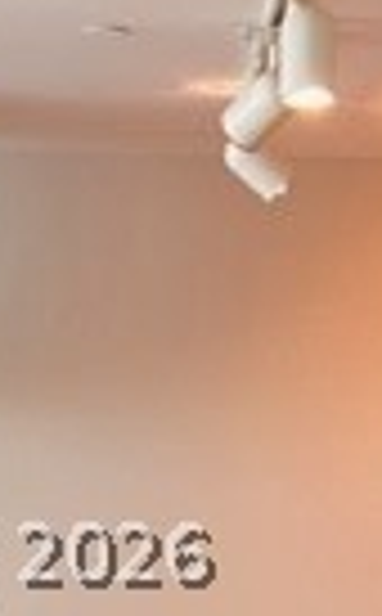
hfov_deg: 10.1
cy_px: 553
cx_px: 153
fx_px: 2160
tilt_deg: -2.6
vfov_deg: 16.0
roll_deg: -1.0
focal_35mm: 129
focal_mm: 5.7
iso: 400
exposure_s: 1/40
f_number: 1.5
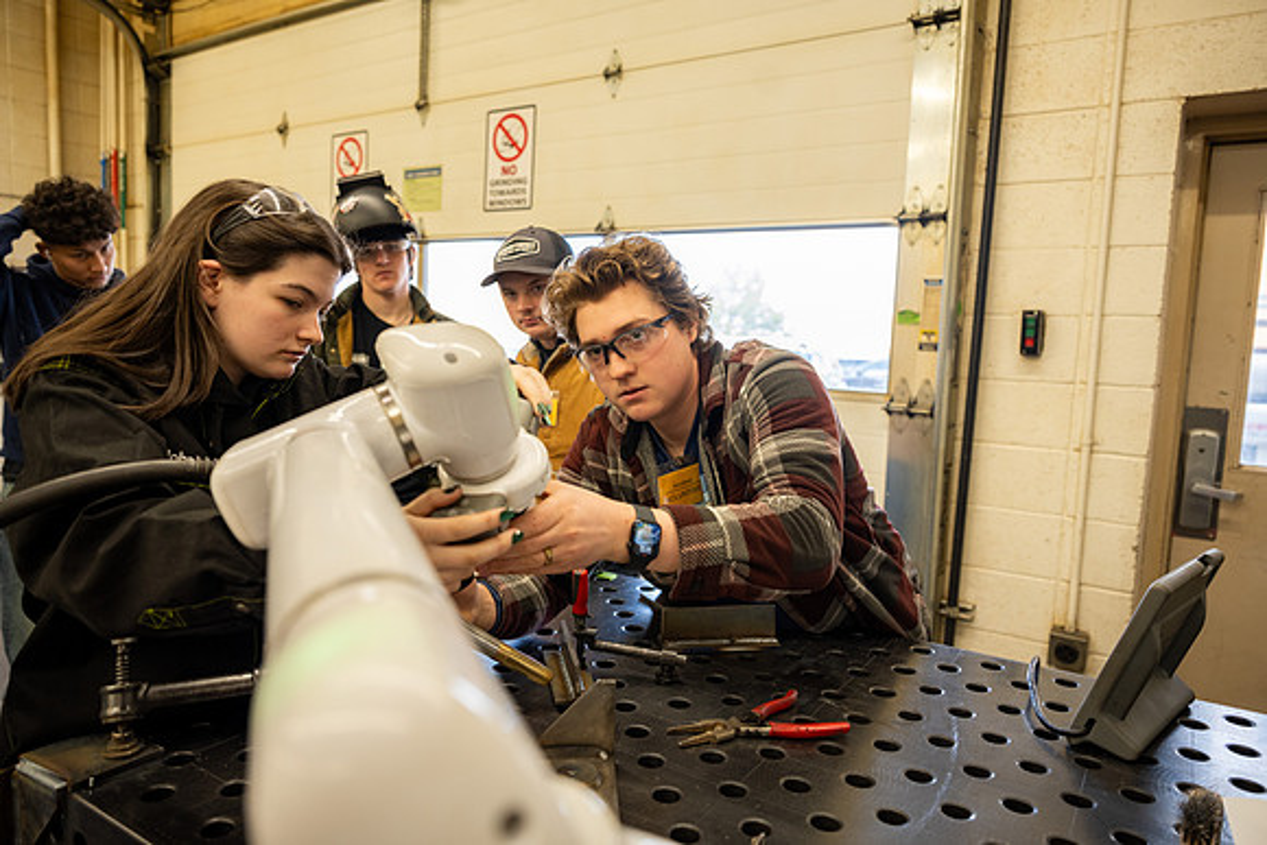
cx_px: 634
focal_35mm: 24
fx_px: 845
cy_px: 422
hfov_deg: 73.7
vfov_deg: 53.2
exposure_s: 1/160
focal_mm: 24
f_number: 2.8
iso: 400
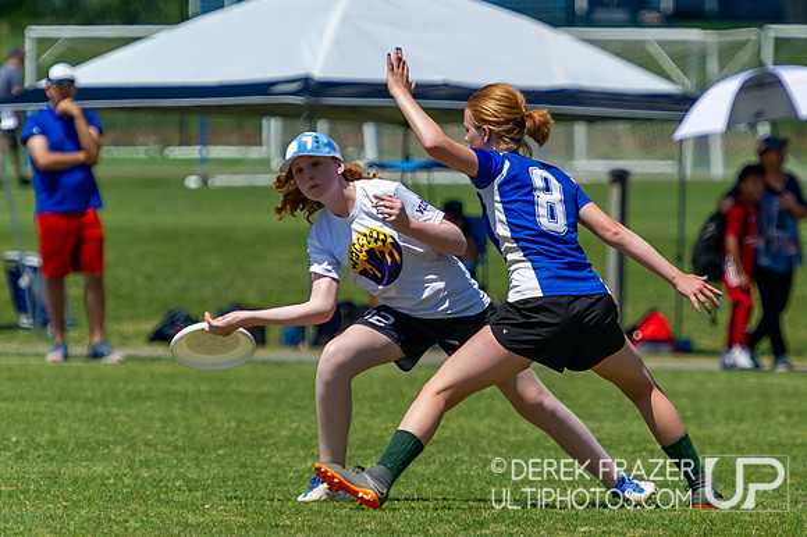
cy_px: 238
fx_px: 10072
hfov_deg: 4.6
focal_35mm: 450
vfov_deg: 3.1
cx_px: 582
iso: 250
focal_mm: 220
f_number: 4
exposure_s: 1/3200
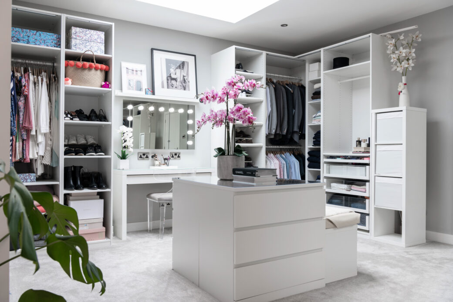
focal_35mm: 31
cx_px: 226
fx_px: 390
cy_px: 151
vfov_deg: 42.3
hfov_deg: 60.3
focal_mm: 31
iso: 200
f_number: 8
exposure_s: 1/4
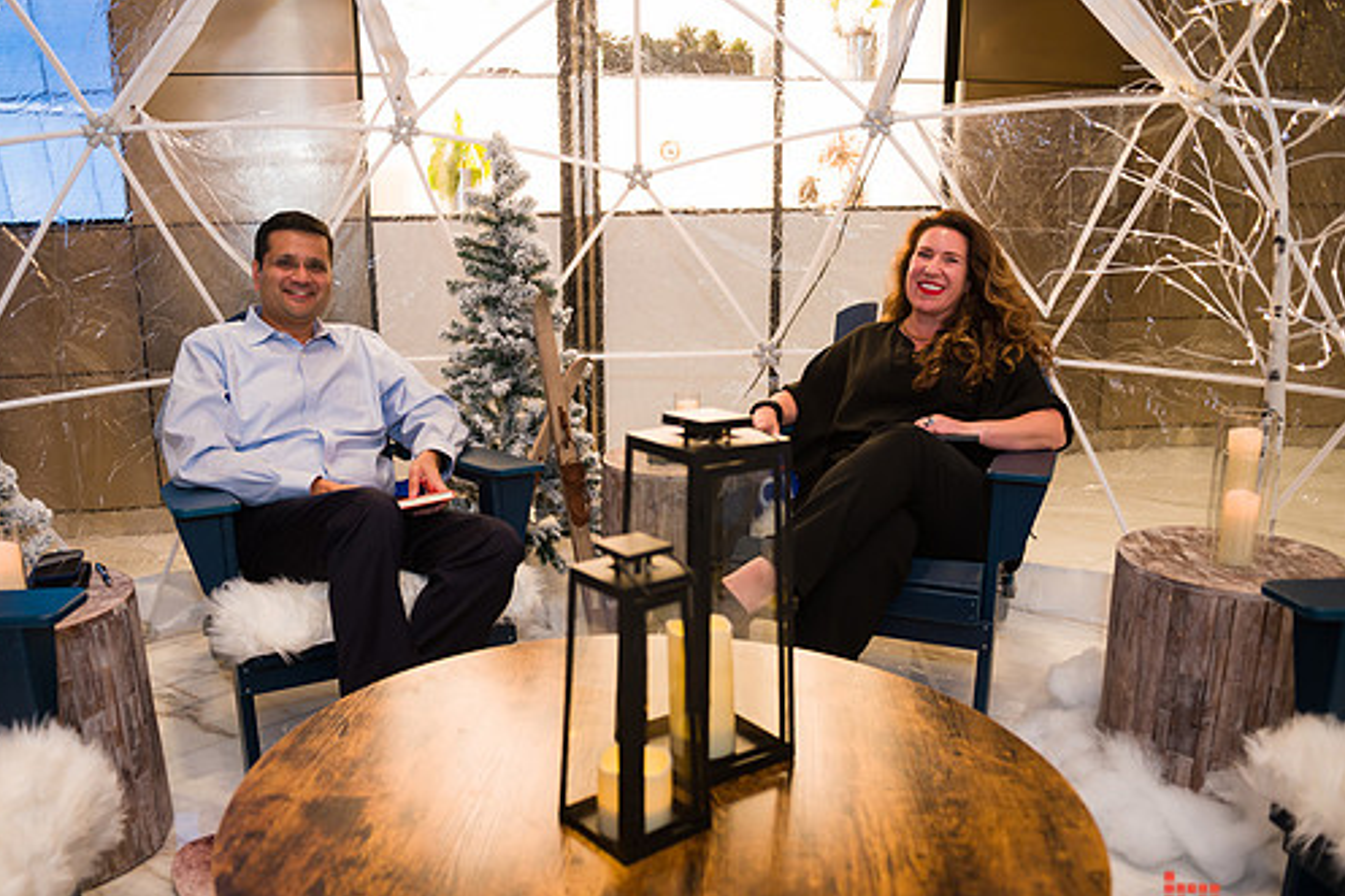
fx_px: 1046
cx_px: 571
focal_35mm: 28
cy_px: 490
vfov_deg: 46.3
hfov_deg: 65.1
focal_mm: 24
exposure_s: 1/200
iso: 400
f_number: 3.2
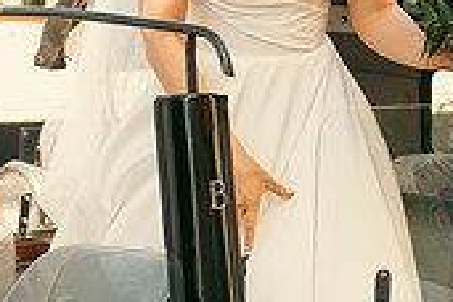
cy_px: 54
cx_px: 389
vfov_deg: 7.3
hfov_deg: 10.9
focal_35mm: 187
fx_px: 2353
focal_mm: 55
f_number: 3.5
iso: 125
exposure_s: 1/400
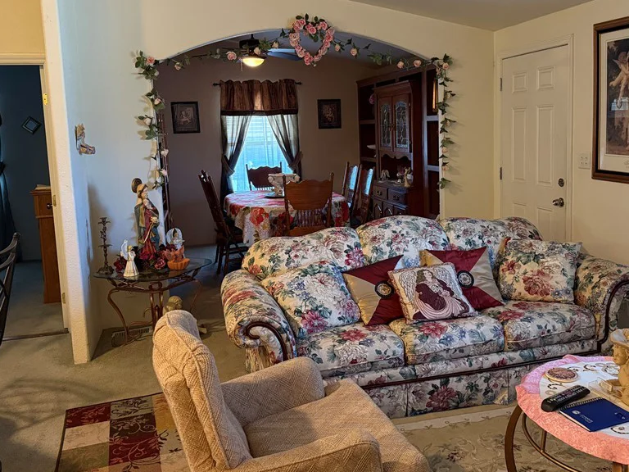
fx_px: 581
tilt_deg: -6.2
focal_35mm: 32
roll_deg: +1.5
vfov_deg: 44.0
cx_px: 354
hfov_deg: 56.6
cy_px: 197
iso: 640
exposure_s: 1/60
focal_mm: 6.76
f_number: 1.78
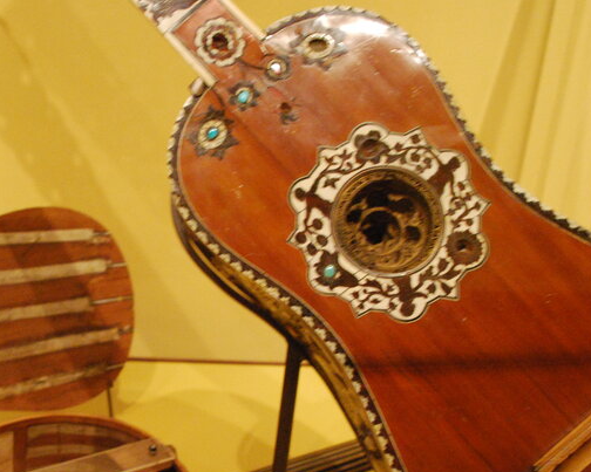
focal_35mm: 63
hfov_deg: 29.4
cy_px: 364
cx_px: 127
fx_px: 1102
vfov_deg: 23.9
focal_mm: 22
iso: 1600
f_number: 4
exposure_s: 1/13
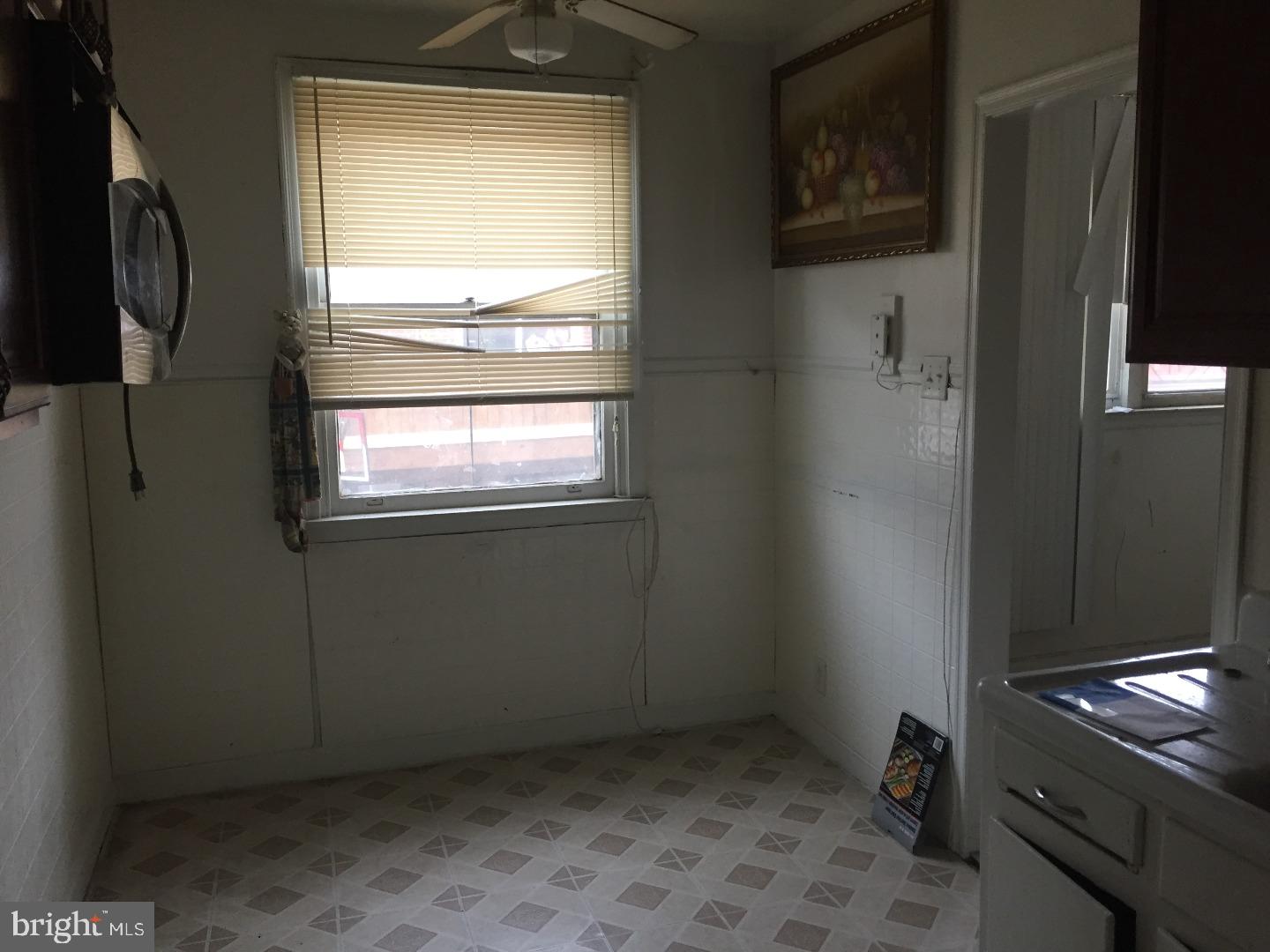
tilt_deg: -8.4
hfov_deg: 61.7
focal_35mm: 29
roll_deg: +0.9
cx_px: 635
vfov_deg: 48.2
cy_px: 476
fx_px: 1064
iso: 50
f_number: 2.2
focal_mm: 4.15
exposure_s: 1/30
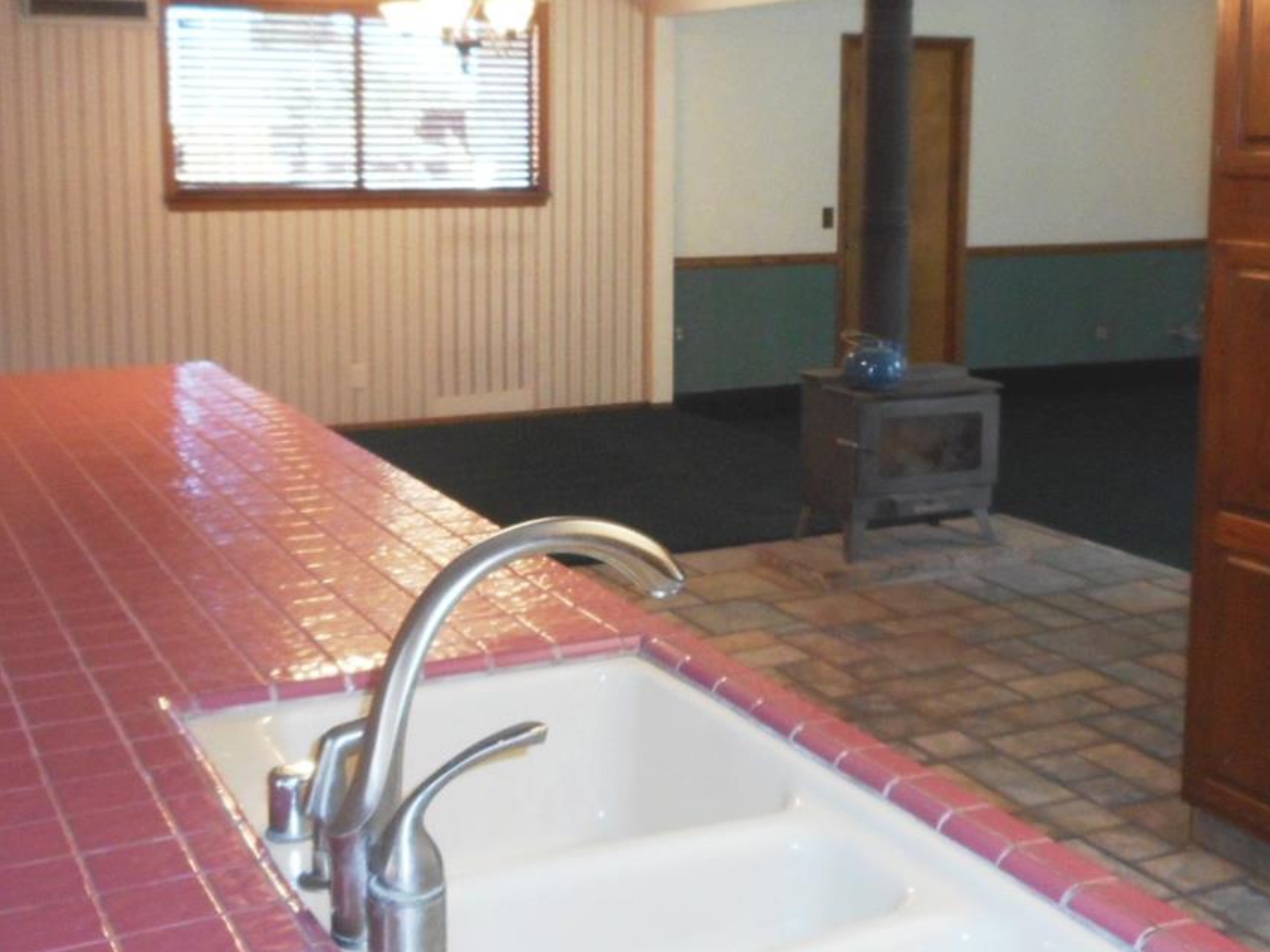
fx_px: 1614
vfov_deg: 32.7
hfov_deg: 42.9
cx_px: 651
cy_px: 361
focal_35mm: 44
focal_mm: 4.5
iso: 250
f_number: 3.7
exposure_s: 1/25
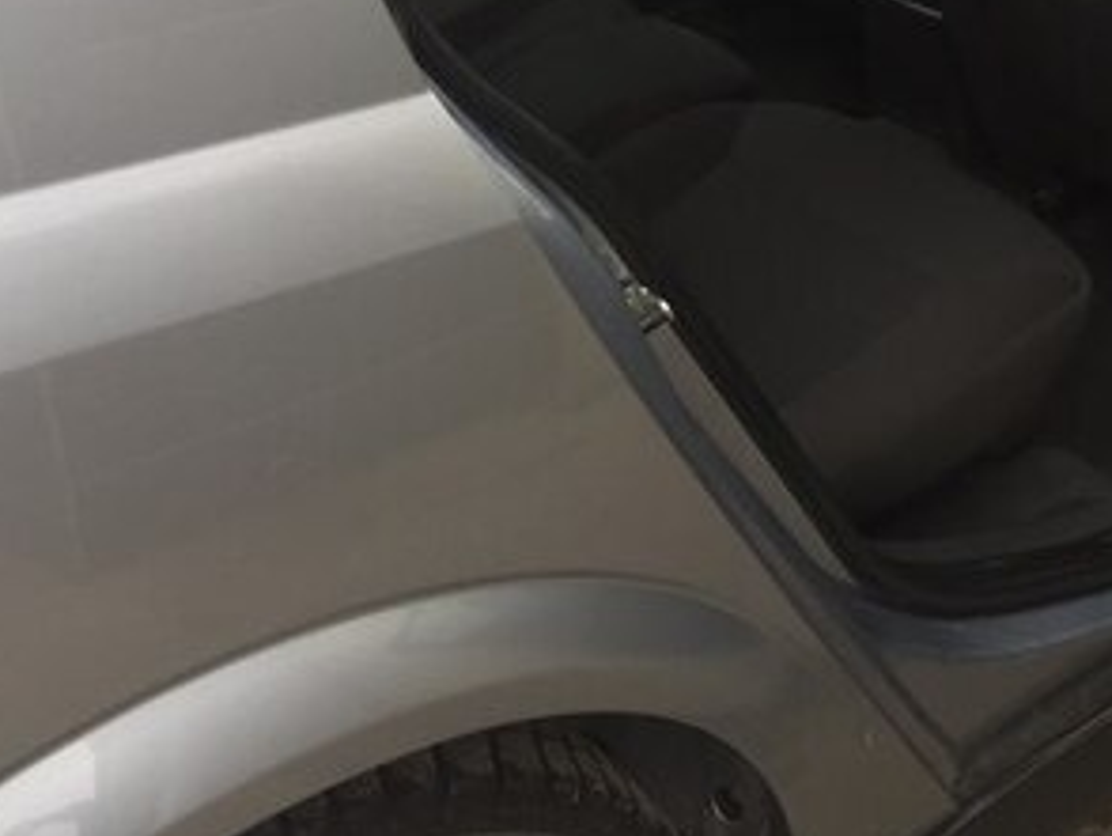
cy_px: -85
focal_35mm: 65
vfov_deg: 21.5
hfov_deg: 29.0
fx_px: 2090
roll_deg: -0.6
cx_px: 919
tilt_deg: -21.0
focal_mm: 4.15
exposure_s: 1/100
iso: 40
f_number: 2.2
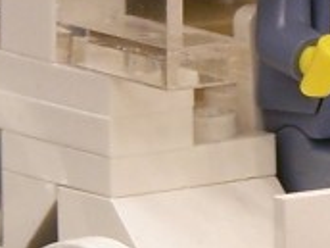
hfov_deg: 2.4
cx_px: 405
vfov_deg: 1.8
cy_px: 96
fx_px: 7884
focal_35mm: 827
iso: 80
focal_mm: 23.1
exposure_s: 1/3
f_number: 3.2
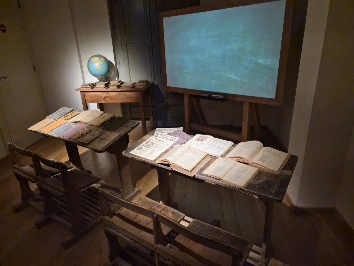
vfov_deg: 58.9
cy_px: 133
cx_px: 177
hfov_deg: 73.9
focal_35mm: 23
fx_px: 235
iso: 1250
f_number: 1.8
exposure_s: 1/100
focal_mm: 5.4
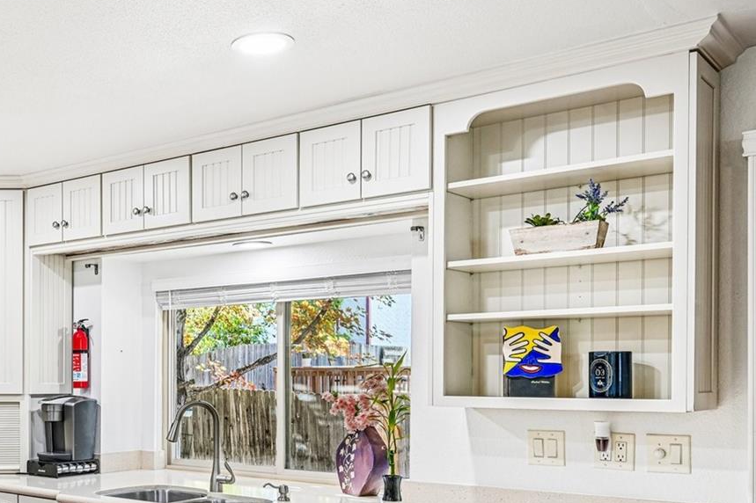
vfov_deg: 31.4
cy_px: 371
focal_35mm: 42
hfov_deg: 42.6
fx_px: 880
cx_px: 73
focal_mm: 22.5
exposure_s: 1/25
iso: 220
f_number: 8
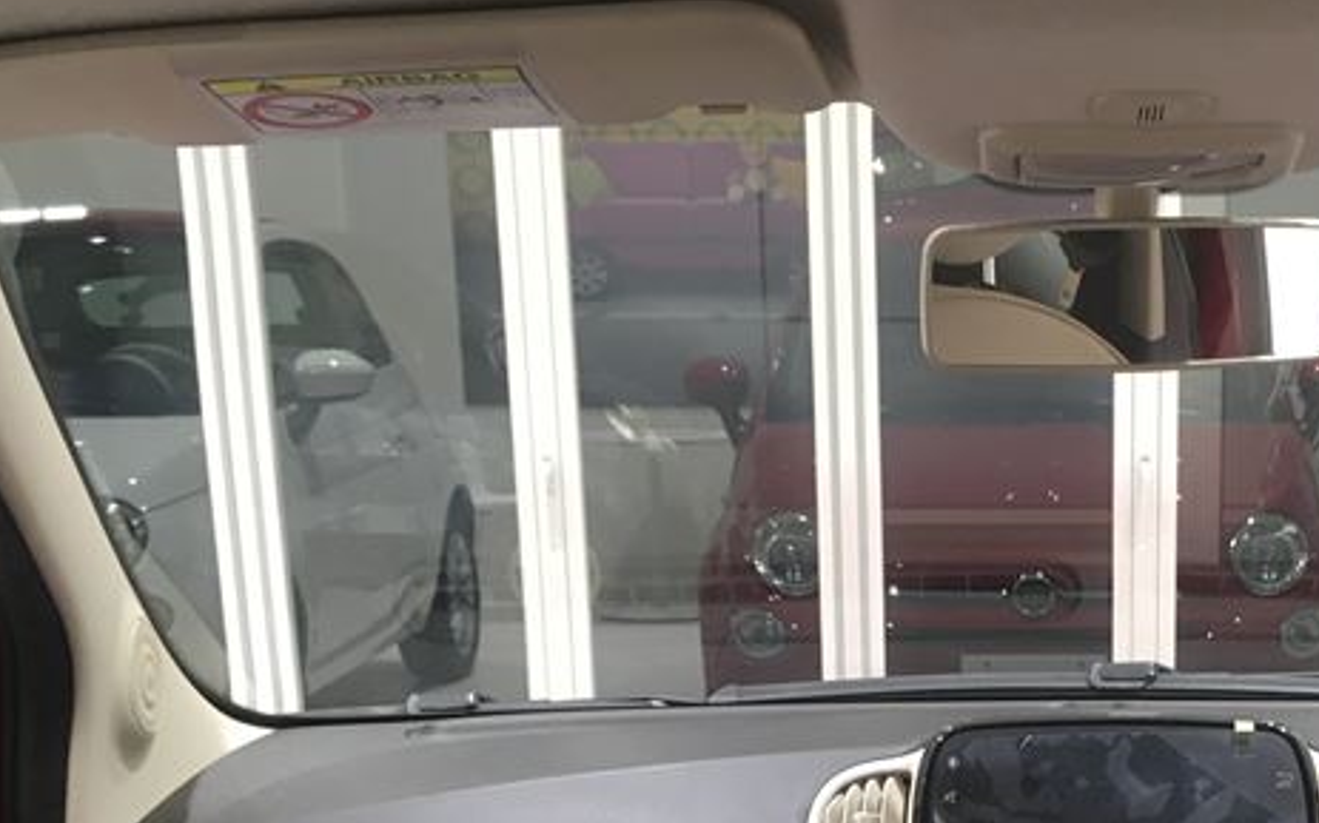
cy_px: 1031
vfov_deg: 18.0
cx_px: 1085
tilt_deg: -18.3
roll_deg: -0.2
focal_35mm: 68
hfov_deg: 29.4
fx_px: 2444
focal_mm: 4.15
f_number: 2.2
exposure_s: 1/30
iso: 80
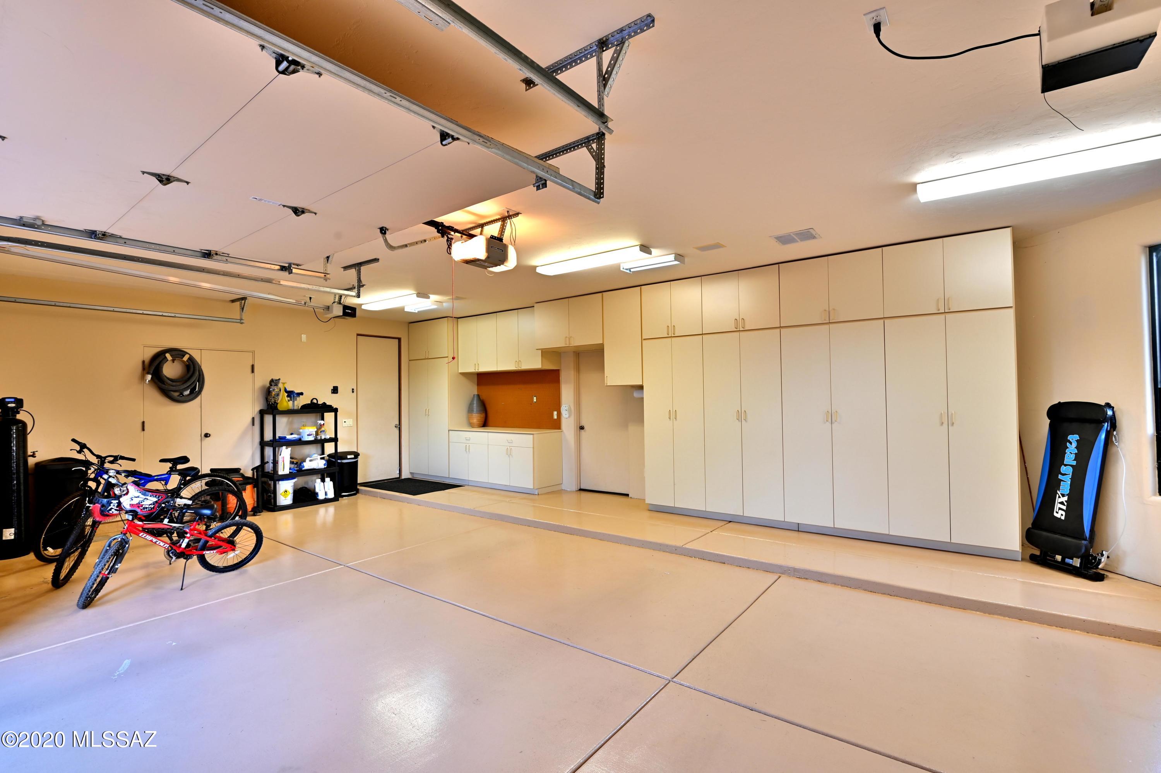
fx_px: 516
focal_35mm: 16
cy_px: 386
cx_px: 580
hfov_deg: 96.8
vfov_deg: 73.7
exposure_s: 1/3
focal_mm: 16
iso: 100
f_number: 9
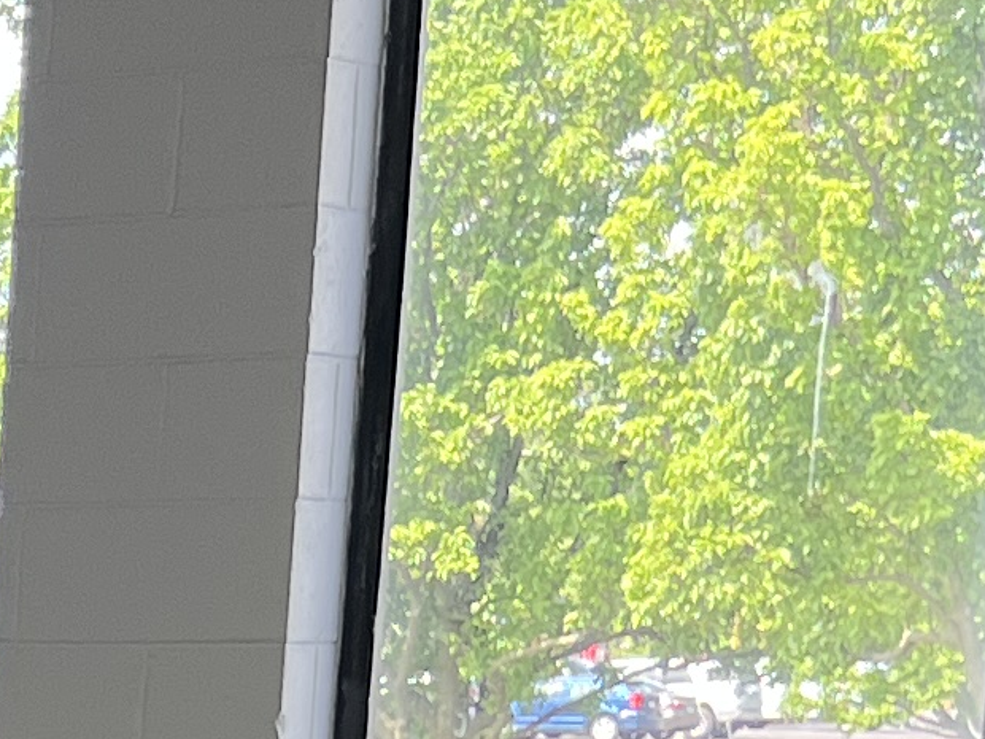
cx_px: -906
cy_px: 1832
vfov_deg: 8.0
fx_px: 4809
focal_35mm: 169
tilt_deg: -13.2
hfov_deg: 10.8
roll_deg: -0.7
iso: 64
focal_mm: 5.7
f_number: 1.5
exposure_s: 1/166
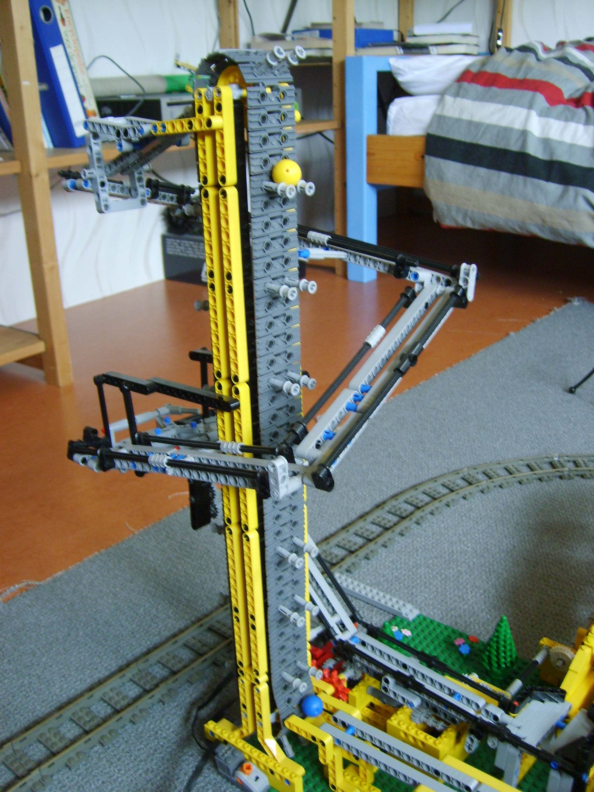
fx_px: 801
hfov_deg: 40.7
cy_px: 396
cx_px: 297
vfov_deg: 52.6
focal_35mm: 35
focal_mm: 5.8
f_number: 2.8
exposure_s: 1/15
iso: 139
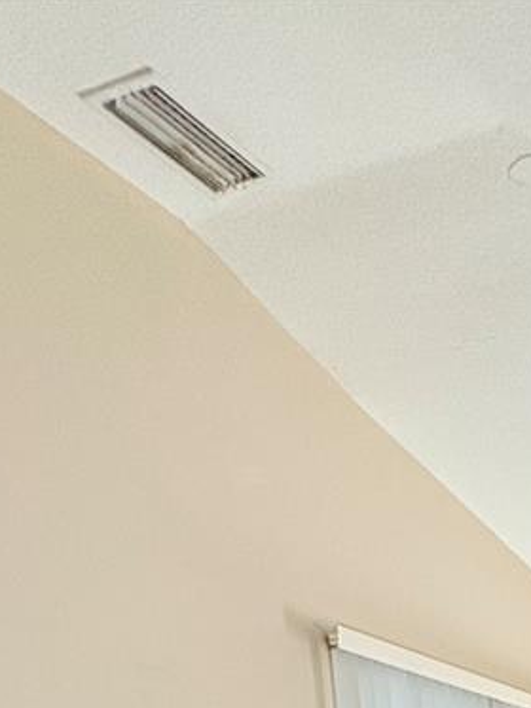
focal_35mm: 45
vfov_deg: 26.1
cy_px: 1133
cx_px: 802
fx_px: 920
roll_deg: -1.2
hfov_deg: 24.7
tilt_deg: -13.4
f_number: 2.2
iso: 80
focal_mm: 2.22
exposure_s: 1/136
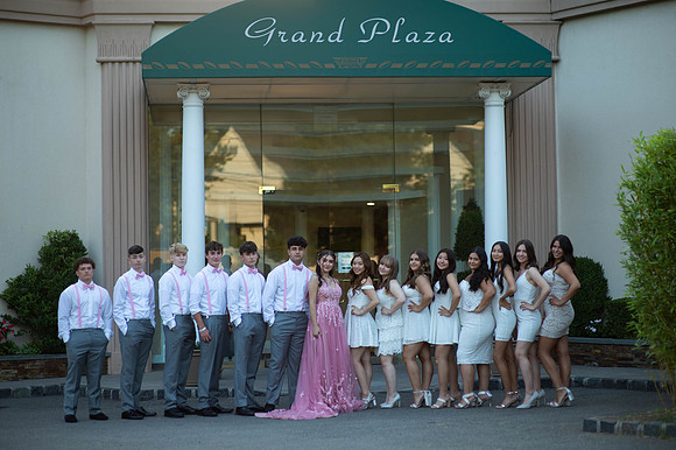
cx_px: 338
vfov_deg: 16.1
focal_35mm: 85
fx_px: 1595
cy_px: 225
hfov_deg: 23.9
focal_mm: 85
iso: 250
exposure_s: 1/1000
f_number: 2
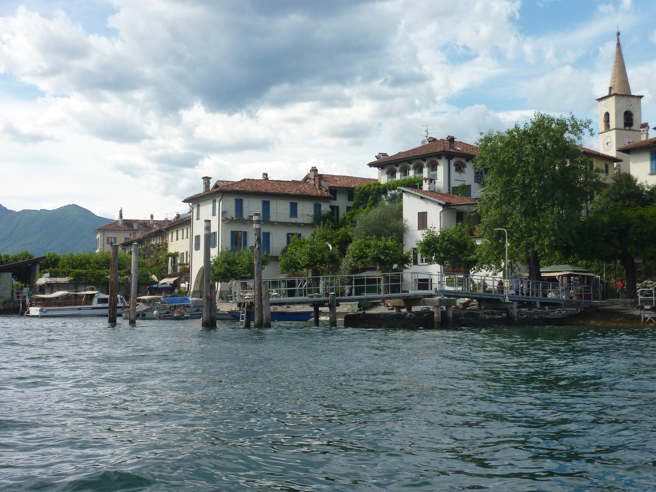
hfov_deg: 39.7
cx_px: 328
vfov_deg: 30.3
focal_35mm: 48
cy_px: 246
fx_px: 910
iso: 80
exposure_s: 1/400
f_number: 4.5
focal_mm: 7.9
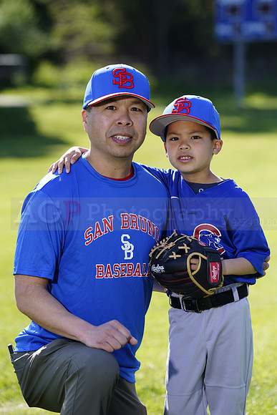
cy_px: 208
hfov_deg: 7.8
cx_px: 138
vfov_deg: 11.7
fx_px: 2030
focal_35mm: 176
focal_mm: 176
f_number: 5
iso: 100
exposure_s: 1/250
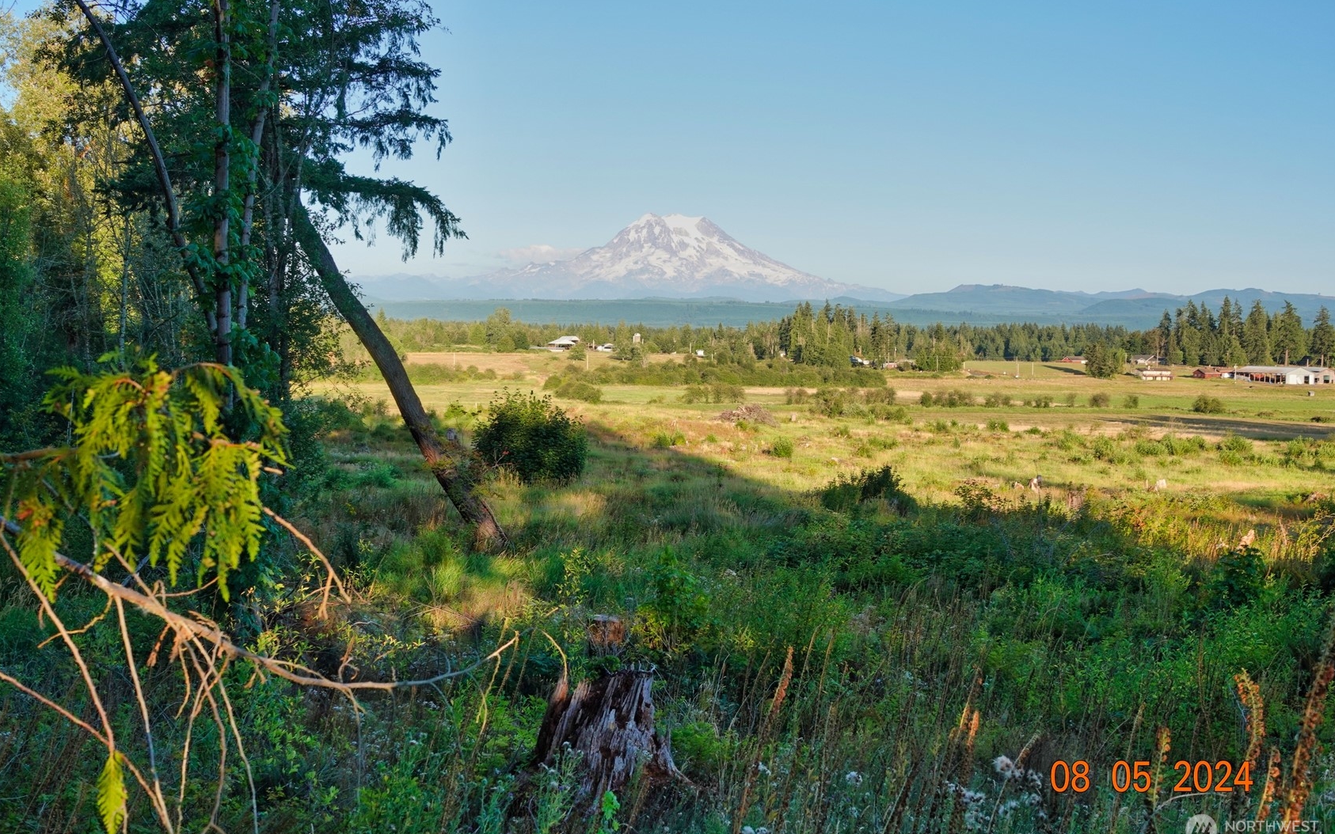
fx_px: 1455
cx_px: 669
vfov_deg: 32.0
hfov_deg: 49.3
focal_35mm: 40
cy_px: 420
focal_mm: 14.16
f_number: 4
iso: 100
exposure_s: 1/250
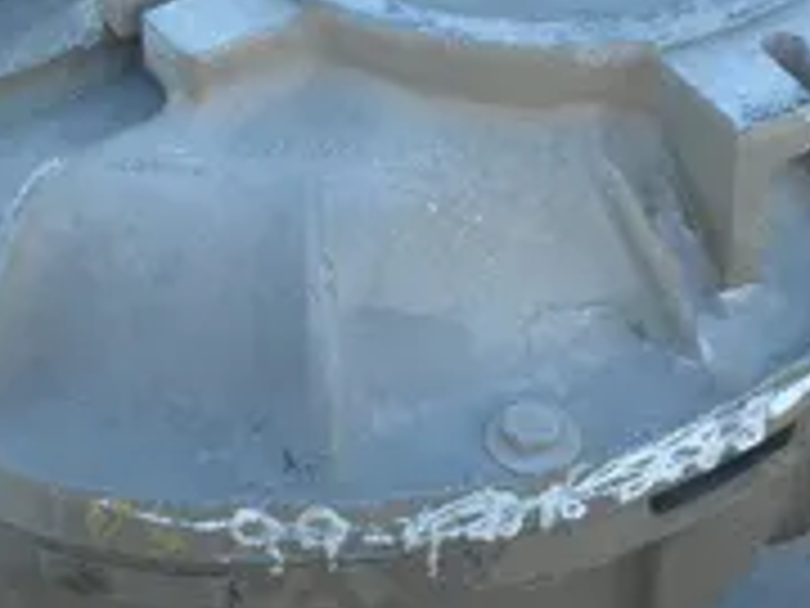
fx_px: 2293
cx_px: 320
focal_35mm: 98
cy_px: 203
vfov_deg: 15.1
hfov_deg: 20.0
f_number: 3.4
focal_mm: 7.9
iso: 80
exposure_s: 1/80
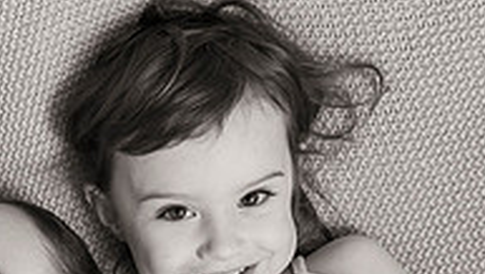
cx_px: -65
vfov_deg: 9.4
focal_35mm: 126
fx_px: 1622
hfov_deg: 16.4
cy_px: 426
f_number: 4
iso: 200
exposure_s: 1/160
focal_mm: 40
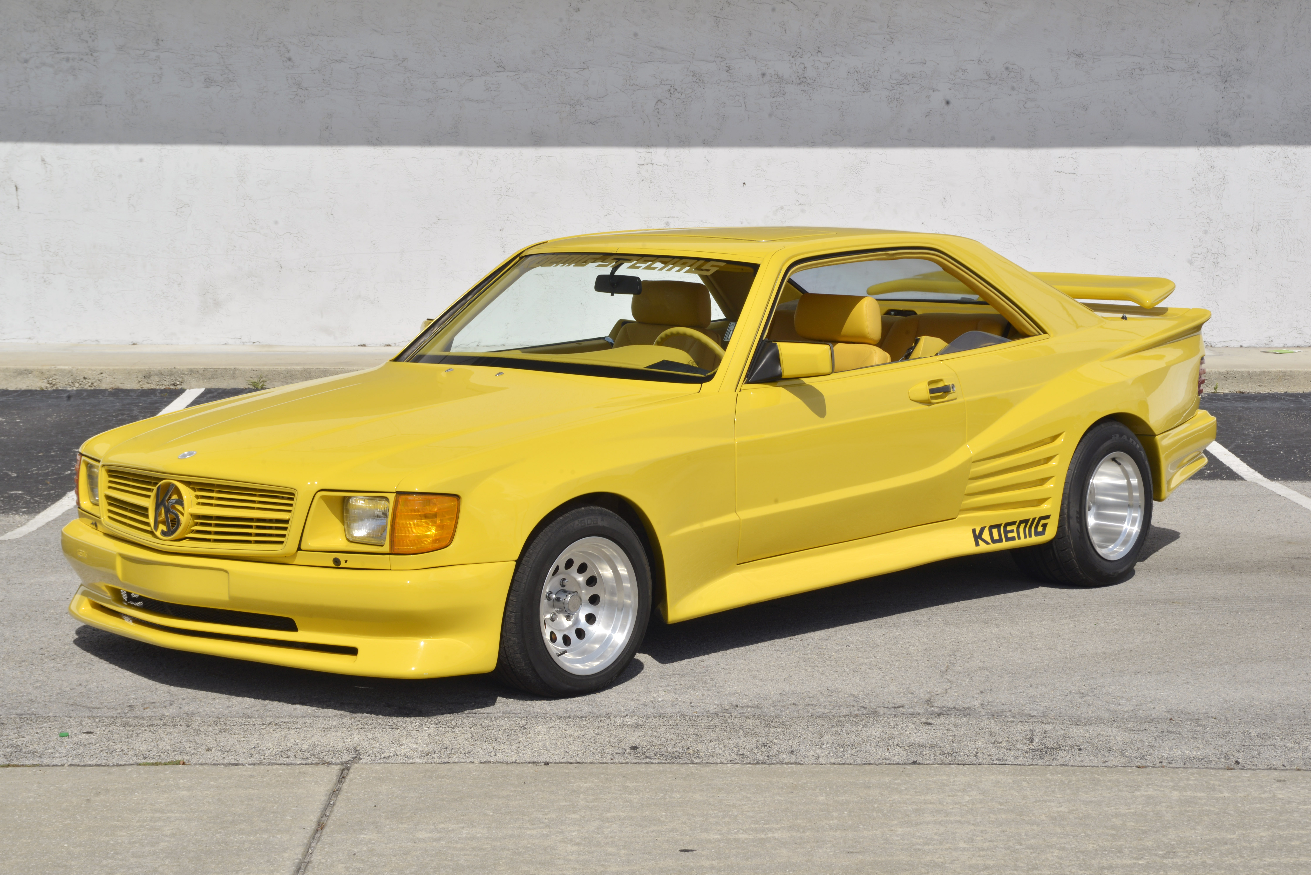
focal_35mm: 70
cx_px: 656
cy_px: 438
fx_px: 2550
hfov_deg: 28.8
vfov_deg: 19.5
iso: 200
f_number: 22
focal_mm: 70
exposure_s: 1/100
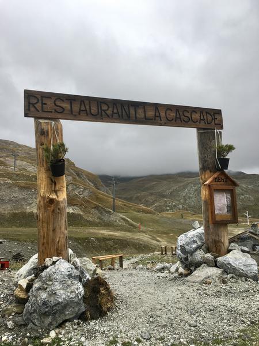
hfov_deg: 48.2
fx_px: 289
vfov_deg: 61.7
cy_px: 173
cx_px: 130
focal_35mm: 29
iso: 25
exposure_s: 1/1304
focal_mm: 4.15
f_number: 2.2
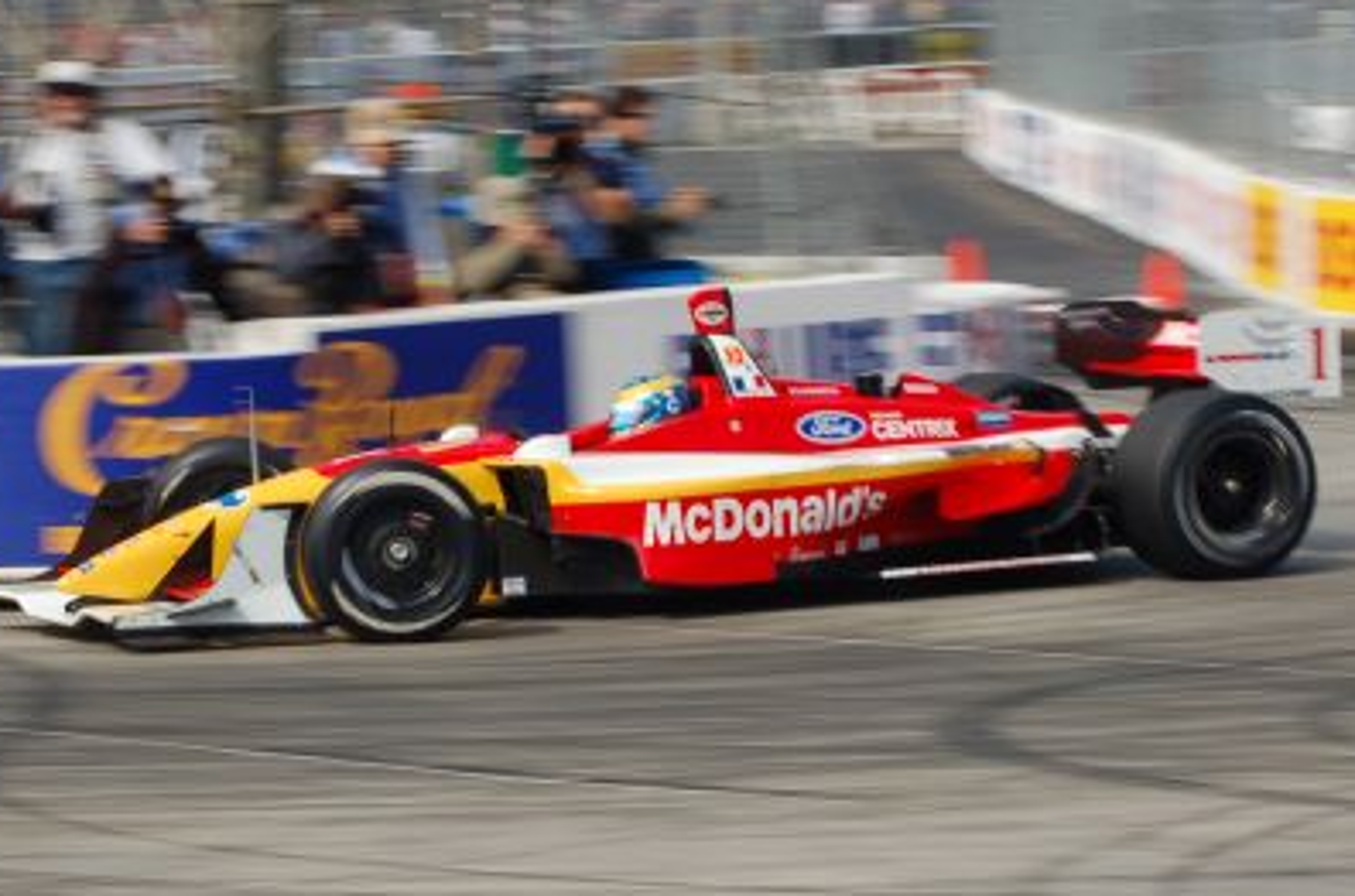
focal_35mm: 159
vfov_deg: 8.6
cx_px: 592
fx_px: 5970
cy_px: 460
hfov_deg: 12.9
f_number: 20
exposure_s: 1/100
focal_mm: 70
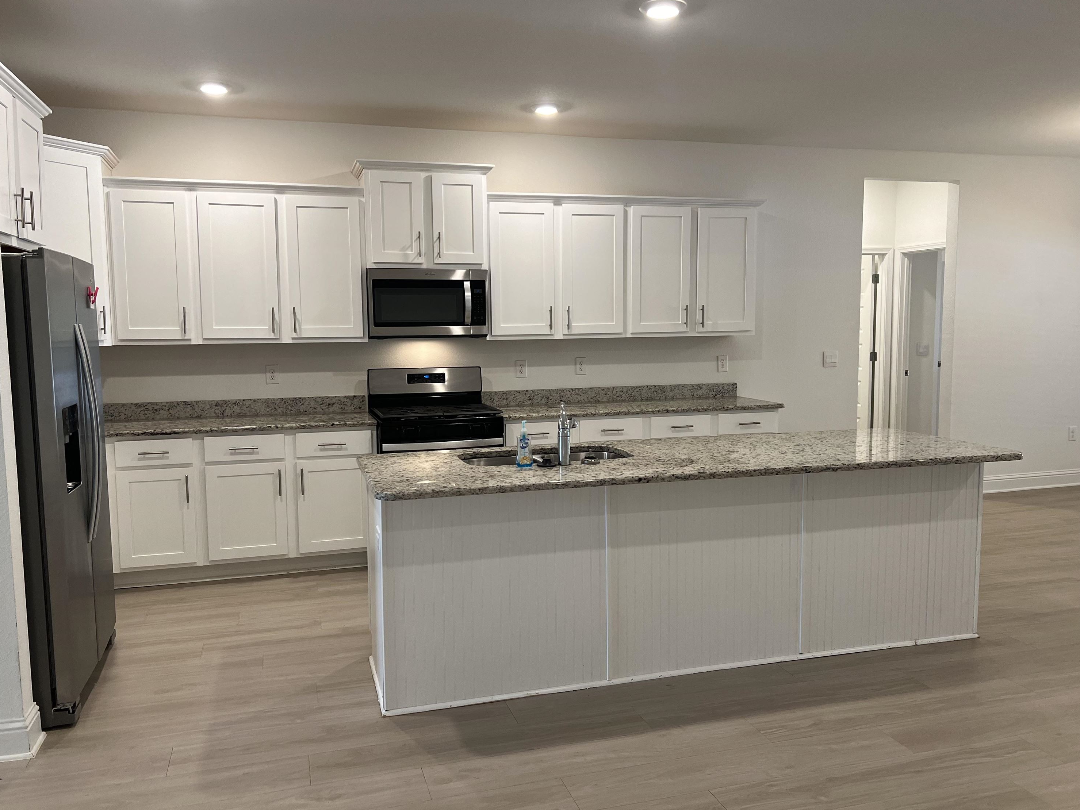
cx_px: 524
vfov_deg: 51.4
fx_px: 842
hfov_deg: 65.3
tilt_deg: -6.1
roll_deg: +1.0
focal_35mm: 27
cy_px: 407
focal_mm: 5.7
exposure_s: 1/120
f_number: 1.5
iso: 125
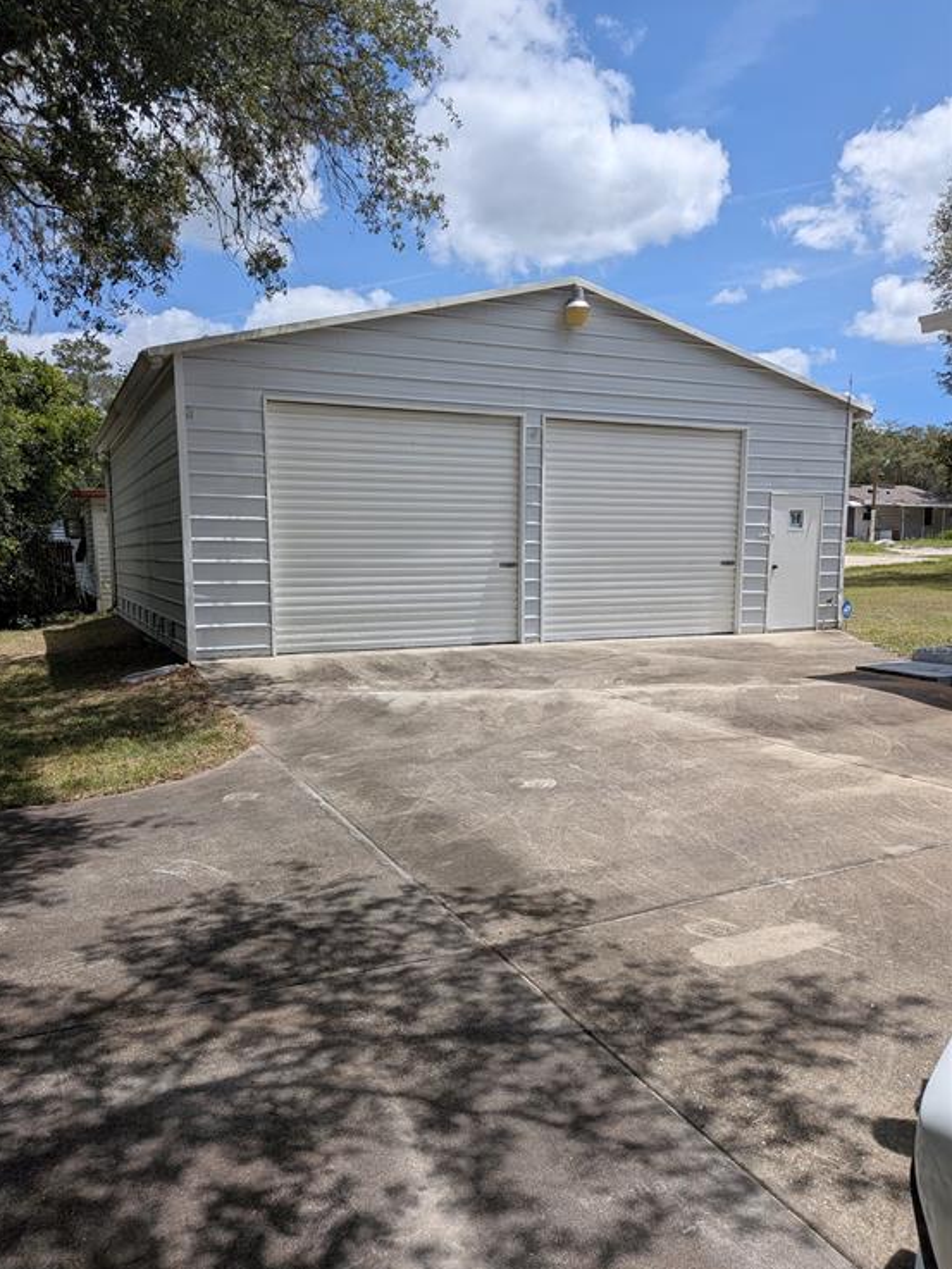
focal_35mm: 25
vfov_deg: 69.4
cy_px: 647
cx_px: 458
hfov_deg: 54.9
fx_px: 916
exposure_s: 1/2506
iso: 29
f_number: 1.7
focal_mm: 4.53
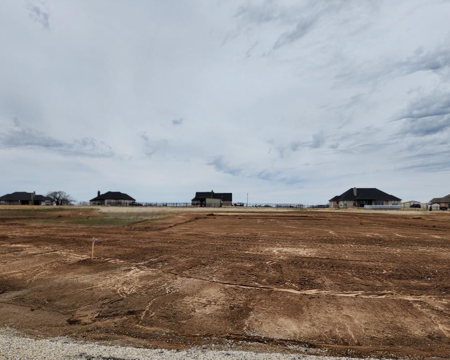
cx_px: 214
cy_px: 187
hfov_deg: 68.1
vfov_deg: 56.8
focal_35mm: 25
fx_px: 333
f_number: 1.8
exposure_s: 1/2321
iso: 20
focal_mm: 5.4
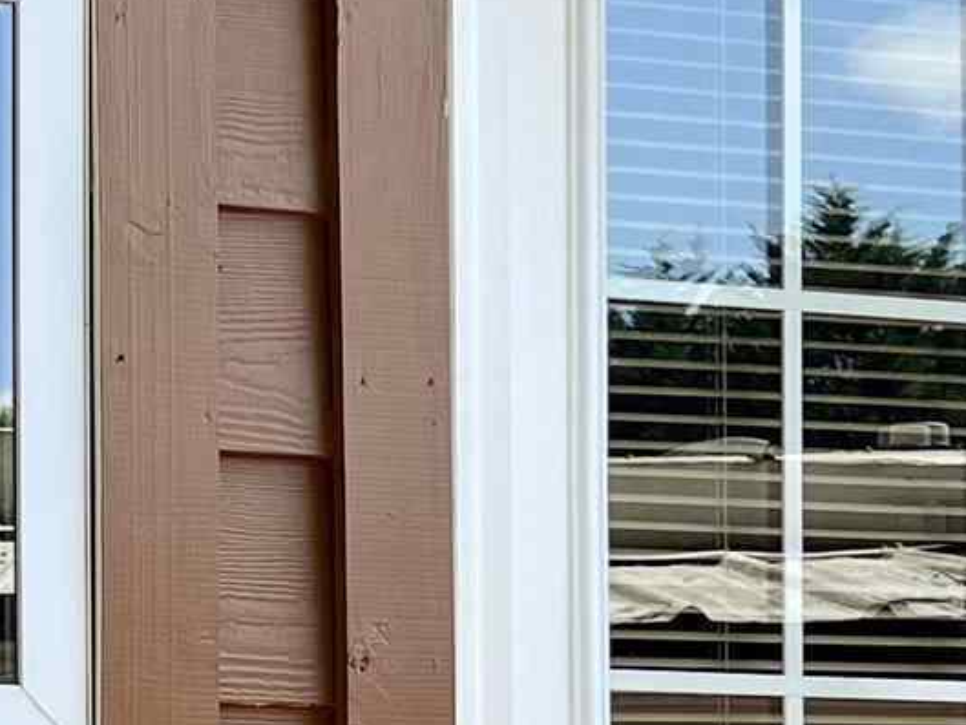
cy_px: 922
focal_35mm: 151
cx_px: 69
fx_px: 4215
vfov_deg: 9.7
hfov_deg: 13.0
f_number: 1.5
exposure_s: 1/1147
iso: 50
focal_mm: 5.7
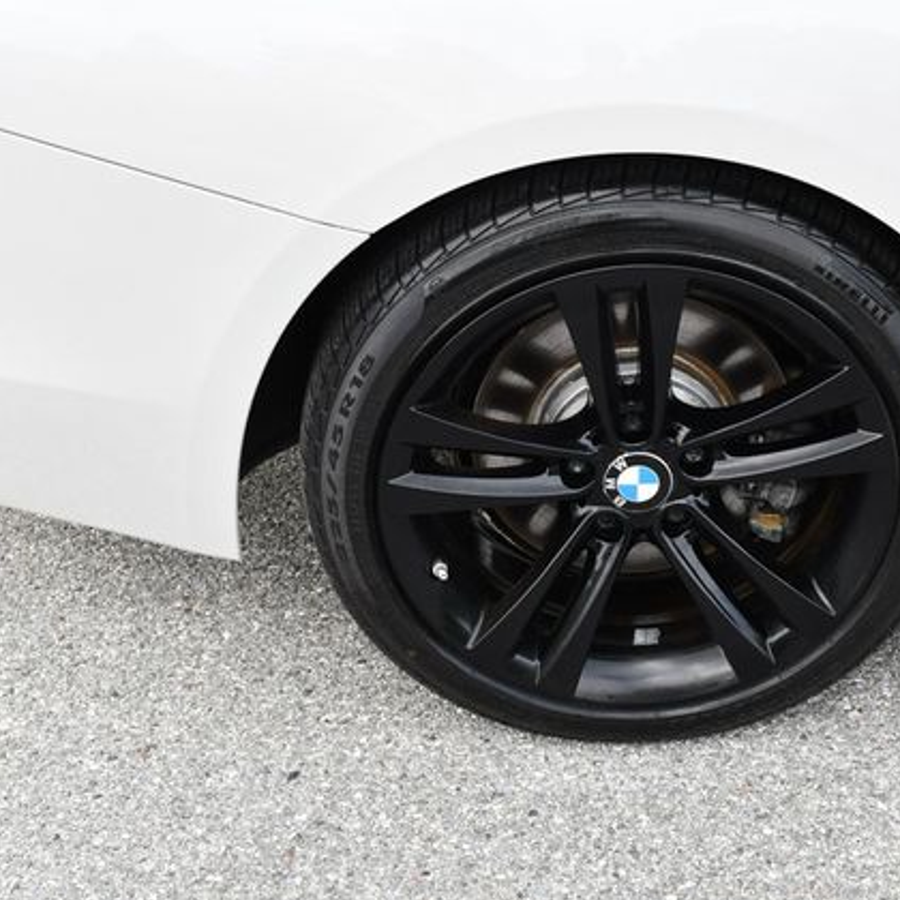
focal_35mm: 57
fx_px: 1677
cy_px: 452
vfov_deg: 30.0
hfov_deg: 29.8
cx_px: 615
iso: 200
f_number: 5.6
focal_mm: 22
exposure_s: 1/250
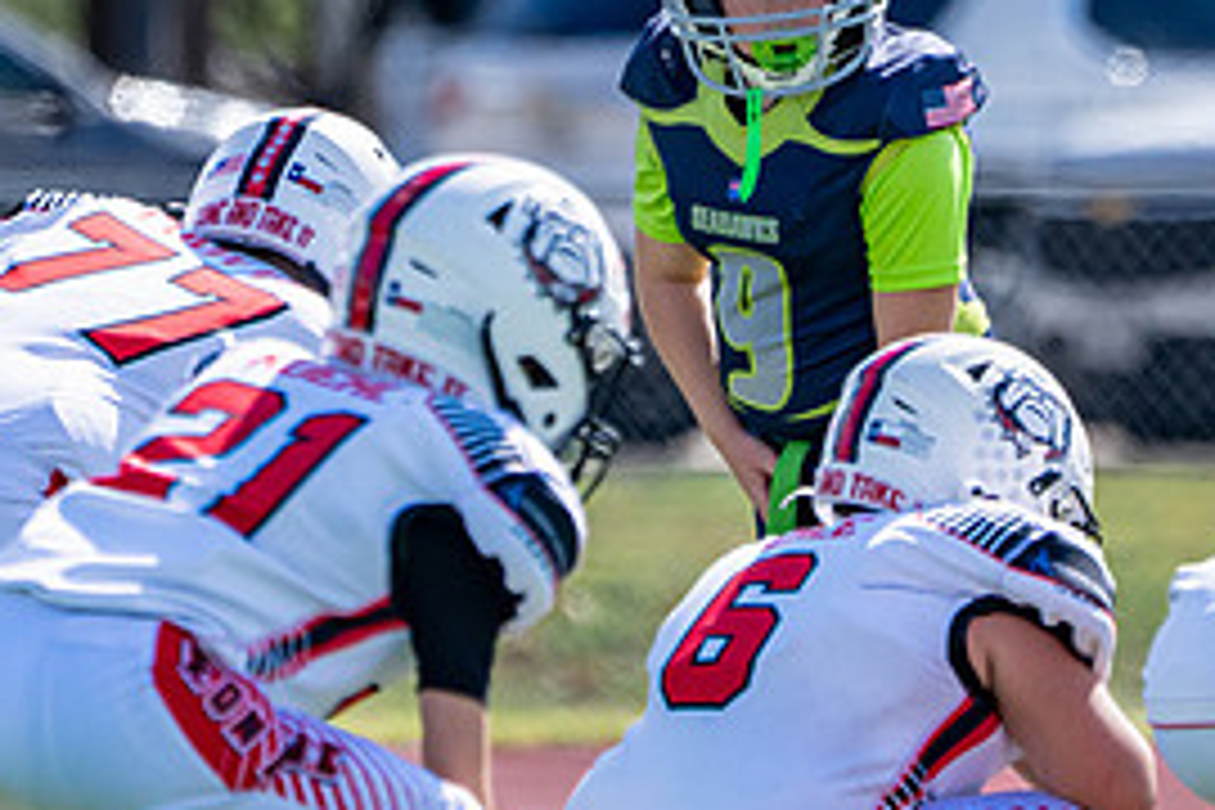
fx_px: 39687
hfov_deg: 1.8
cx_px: 781
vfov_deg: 1.2
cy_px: 32
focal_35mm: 1176
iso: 640
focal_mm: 400
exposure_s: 1/2500
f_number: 5.6
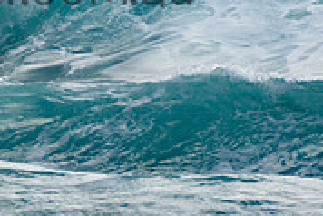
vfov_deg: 0.7
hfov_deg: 1.1
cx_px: 0
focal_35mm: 1958
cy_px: -37
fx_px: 17581
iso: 360
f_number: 5.6
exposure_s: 1/2000
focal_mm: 400
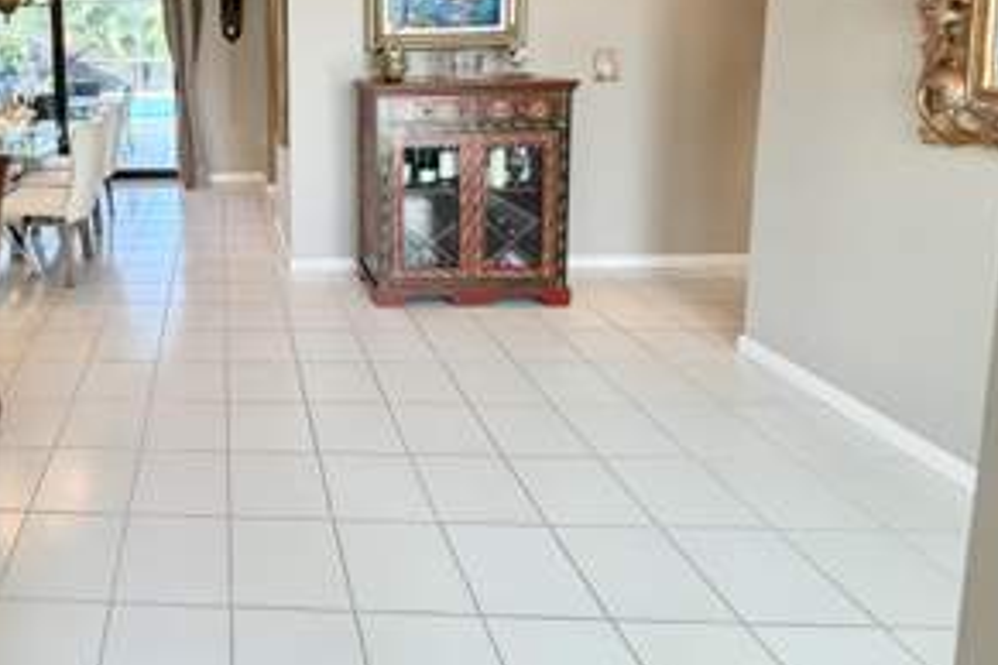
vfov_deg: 48.9
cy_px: 101
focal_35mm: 24
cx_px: 185
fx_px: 665
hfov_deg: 66.3
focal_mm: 2.22
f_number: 2.2
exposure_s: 1/60
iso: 200
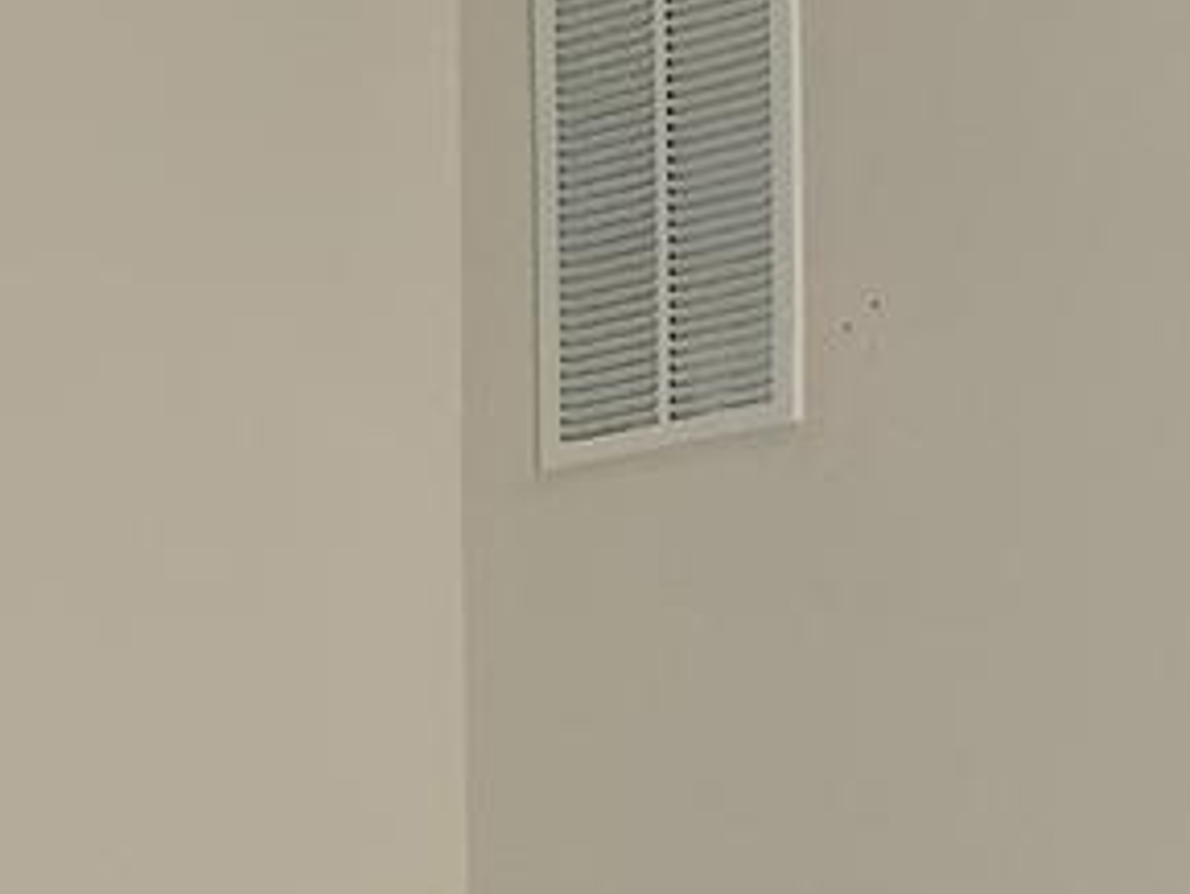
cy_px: 1701
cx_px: 99
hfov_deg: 10.7
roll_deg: +0.8
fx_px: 6328
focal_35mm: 184
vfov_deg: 7.8
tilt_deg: -2.8
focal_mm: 4.25
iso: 50
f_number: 1.8
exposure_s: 1/60
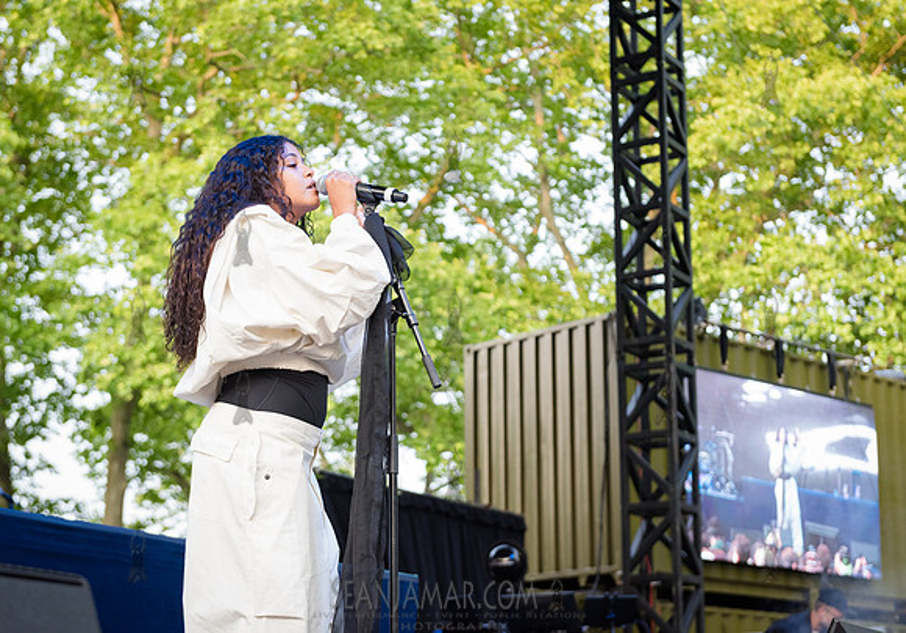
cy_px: 297
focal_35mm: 72
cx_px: 403
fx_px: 1844
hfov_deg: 27.6
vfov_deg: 19.5
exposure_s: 1/400
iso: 2000
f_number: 4
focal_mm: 66
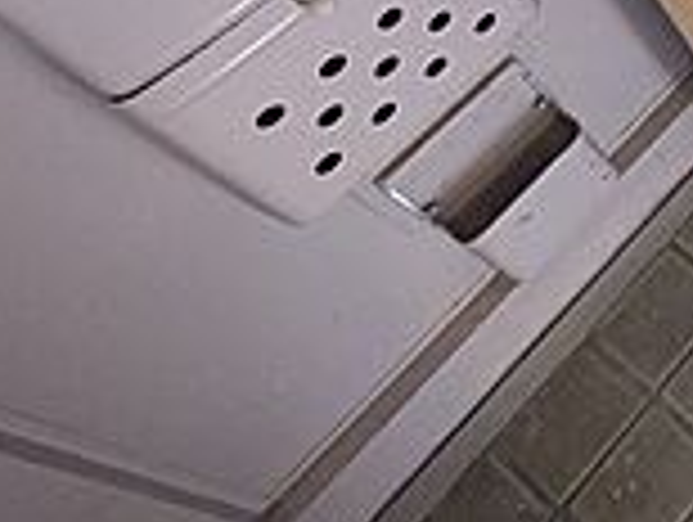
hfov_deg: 22.4
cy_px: -324
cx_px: 1197
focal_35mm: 58
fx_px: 1163
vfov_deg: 20.5
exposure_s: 1/24
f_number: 2.2
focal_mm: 1.83
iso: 360
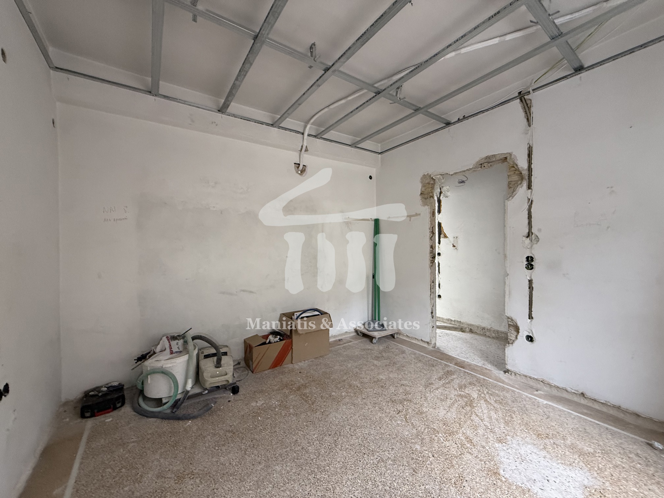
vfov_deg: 85.7
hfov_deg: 102.1
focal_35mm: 14
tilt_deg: +0.2
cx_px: 332
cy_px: 249
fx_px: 269
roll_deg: -0.7
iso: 320
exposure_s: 1/99
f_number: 2.2
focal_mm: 2.22
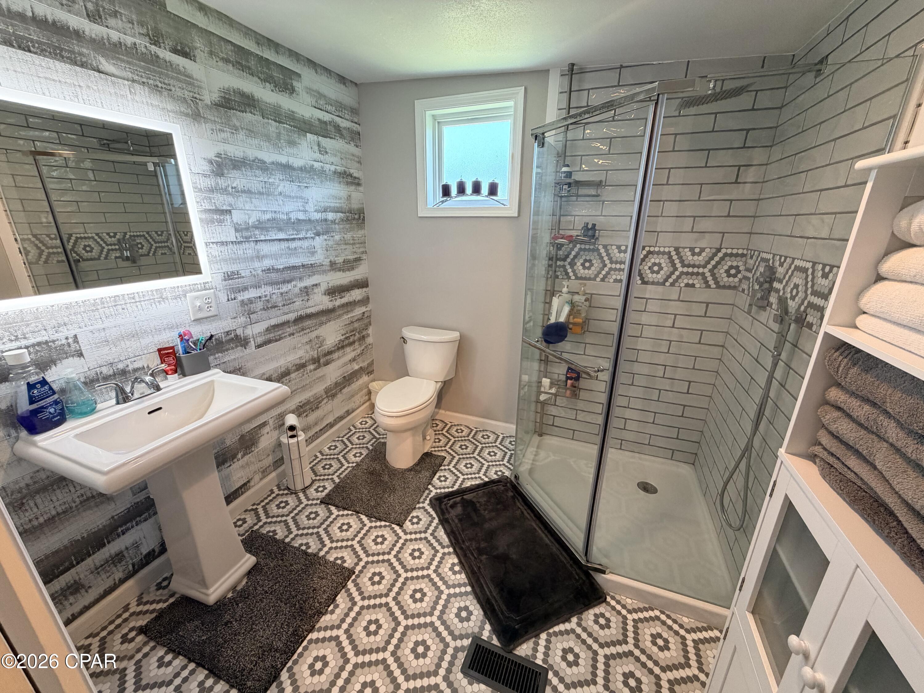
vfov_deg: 85.7
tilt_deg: -18.4
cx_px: 462
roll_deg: -0.6
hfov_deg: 102.1
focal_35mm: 14
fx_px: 374
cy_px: 346
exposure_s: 1/92
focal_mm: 2.22
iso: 320
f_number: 2.2
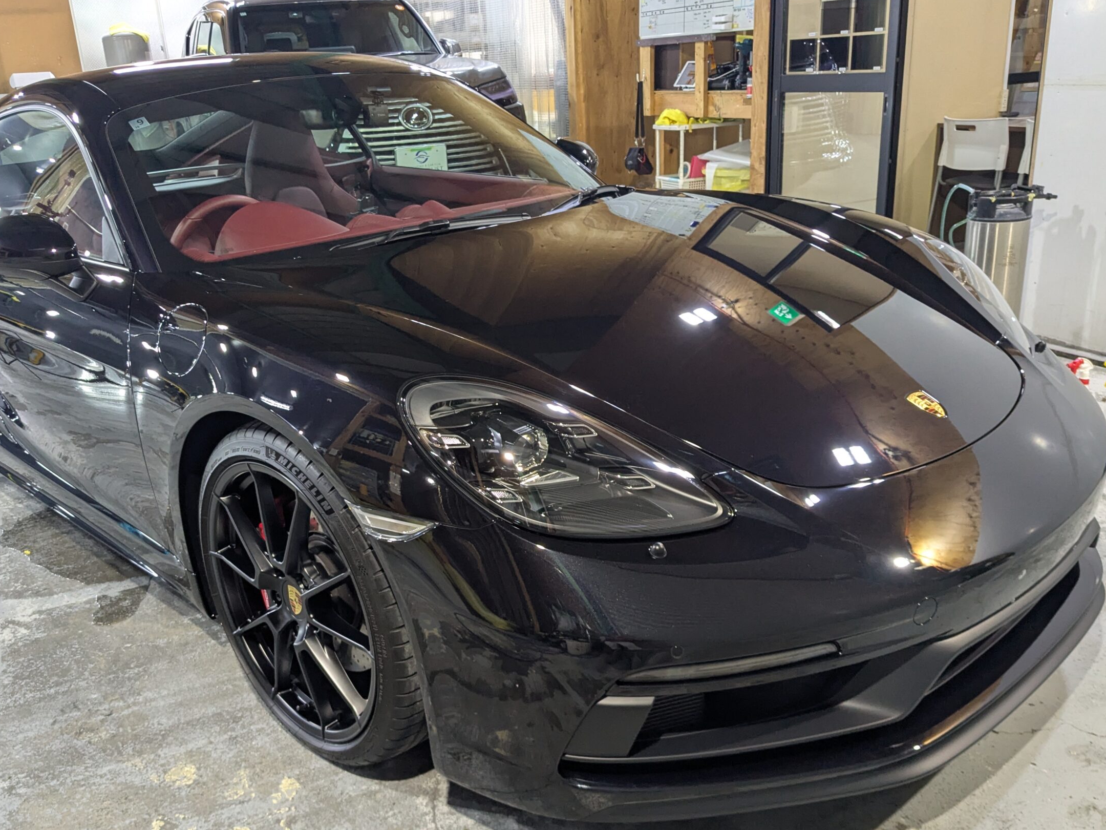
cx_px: 486
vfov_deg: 44.1
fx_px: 1022
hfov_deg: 56.7
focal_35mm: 32
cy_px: 462
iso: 336
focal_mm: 4.38
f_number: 1.73
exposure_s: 1/120
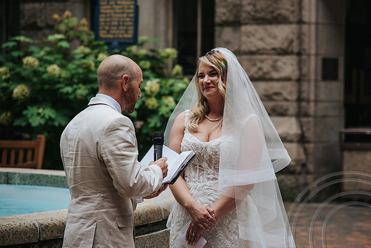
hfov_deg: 14.8
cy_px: 106
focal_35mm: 139
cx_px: 213
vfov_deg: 9.9
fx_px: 1430
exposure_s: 1/500
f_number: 4
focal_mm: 120
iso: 320
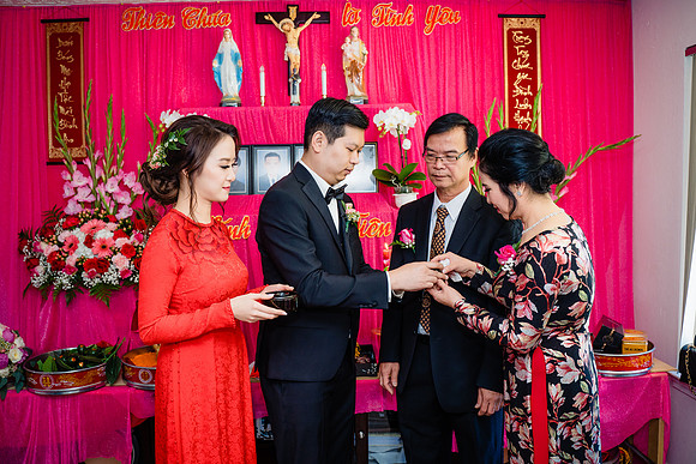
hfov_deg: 60.3
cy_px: 232
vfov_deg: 42.3
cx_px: 348
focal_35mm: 31
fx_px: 599
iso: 800
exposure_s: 1/160
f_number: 4
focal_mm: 31
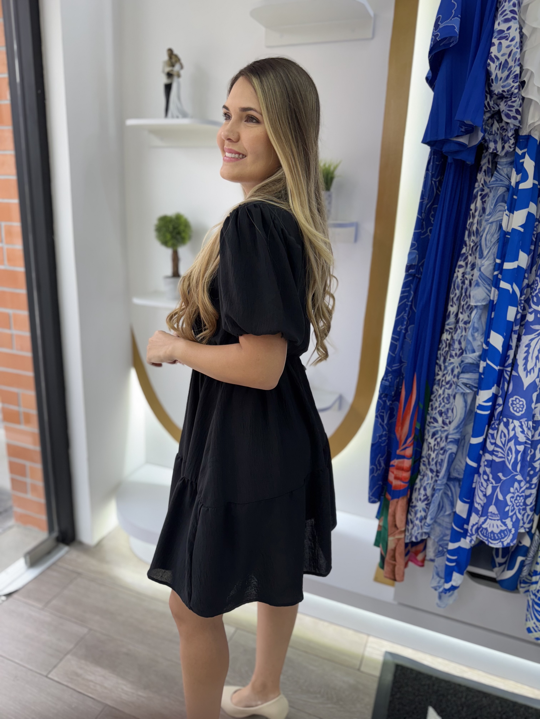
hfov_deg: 56.8
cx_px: 270
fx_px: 499
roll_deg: -1.7
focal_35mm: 24
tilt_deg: -16.1
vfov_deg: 71.6
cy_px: 360
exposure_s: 1/120
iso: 80
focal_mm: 6.76
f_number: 1.78
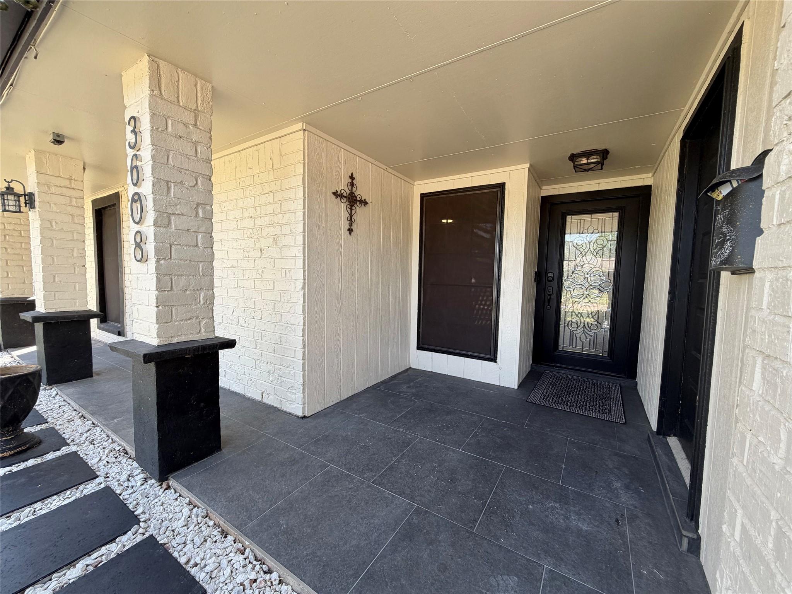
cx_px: 396
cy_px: 297
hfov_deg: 102.1
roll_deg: -0.3
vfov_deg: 85.7
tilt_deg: -4.1
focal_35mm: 14
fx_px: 320
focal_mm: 2.22
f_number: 2.2
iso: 50
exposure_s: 1/121
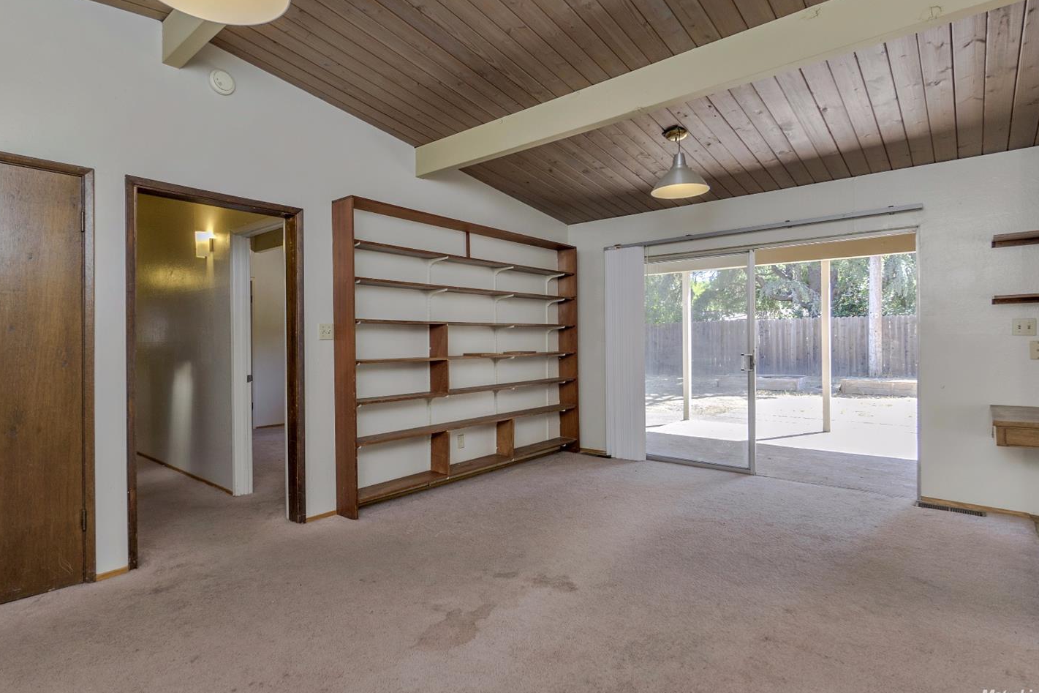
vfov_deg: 64.5
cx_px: 505
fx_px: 548
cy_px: 338
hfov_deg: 86.9
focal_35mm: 19
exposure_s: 1/30
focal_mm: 12
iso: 100
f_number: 5
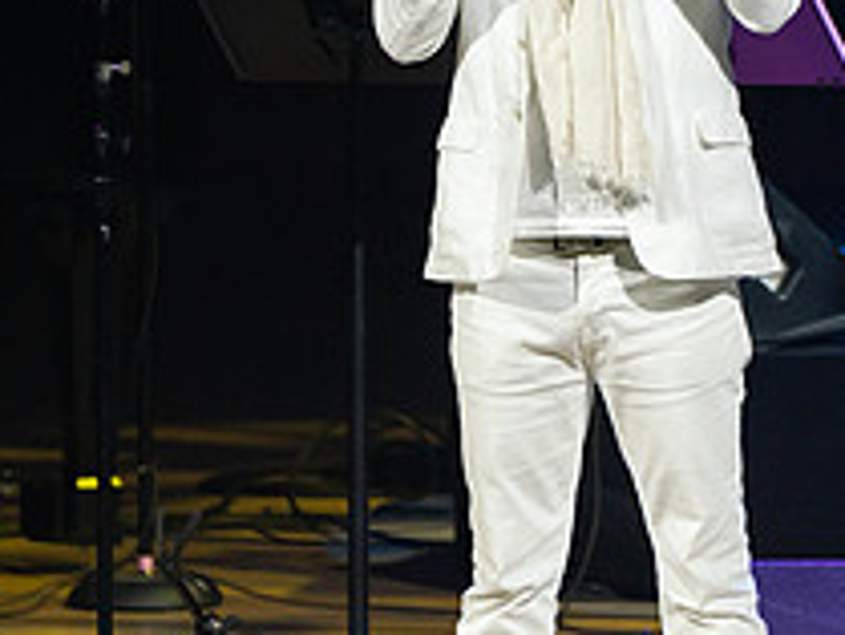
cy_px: 241
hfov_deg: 2.3
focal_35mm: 849
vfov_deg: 1.8
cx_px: 627
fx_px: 20737
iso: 2500
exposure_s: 1/250
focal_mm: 318
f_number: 5.6
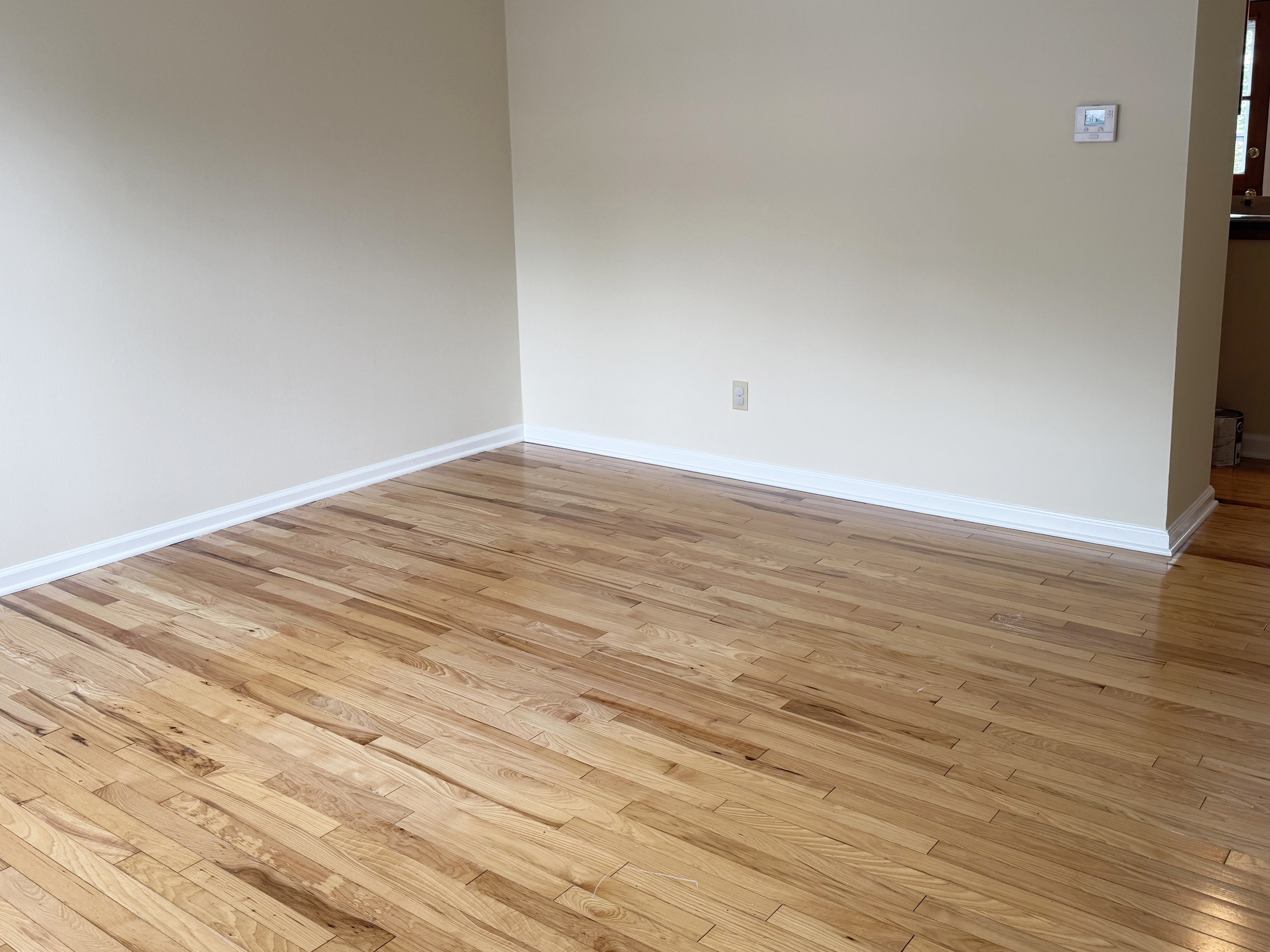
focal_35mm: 32
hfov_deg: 56.8
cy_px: 390
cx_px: 589
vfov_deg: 44.0
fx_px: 1174
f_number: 1.78
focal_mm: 6.76
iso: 125
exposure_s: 1/121
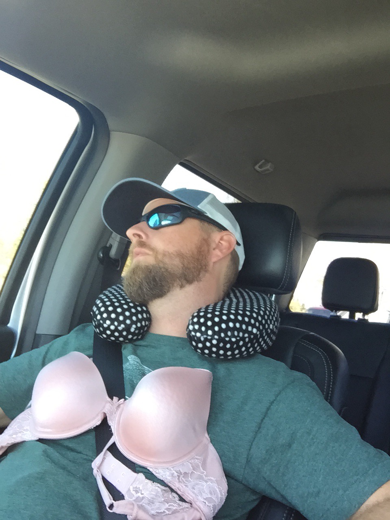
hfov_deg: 45.4
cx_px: 195
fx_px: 466
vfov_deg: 58.4
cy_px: 260
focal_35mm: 31
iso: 50
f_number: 2.2
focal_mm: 2.65
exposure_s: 1/30
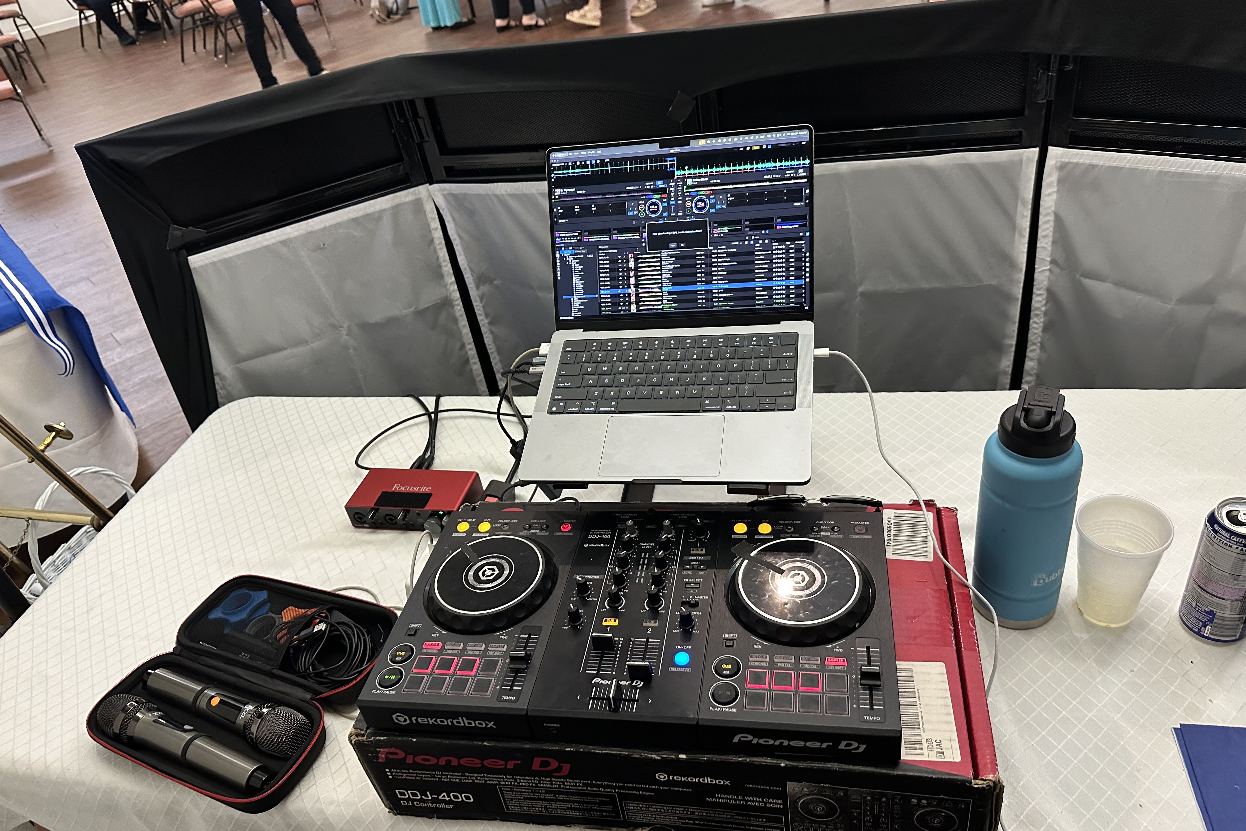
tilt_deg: -35.1
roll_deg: +8.8
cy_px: 430
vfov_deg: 51.3
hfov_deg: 71.5
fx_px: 865
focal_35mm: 25
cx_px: 623
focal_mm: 6.86
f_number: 1.78
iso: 500
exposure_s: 1/60
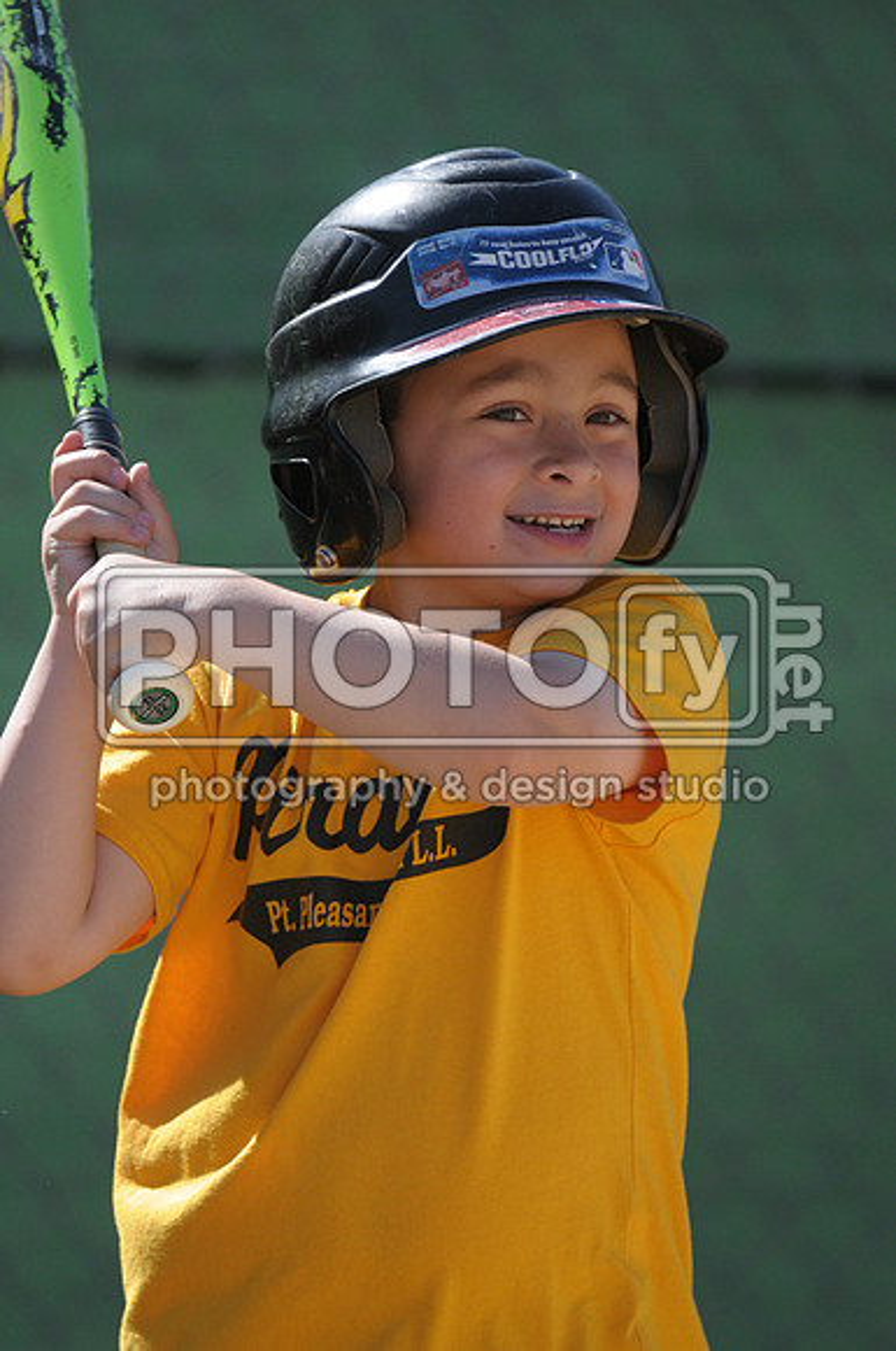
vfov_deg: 4.0
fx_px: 19096
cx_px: 448
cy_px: 676
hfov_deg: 2.7
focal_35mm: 510
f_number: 4
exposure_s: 1/2500
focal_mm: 340
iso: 640
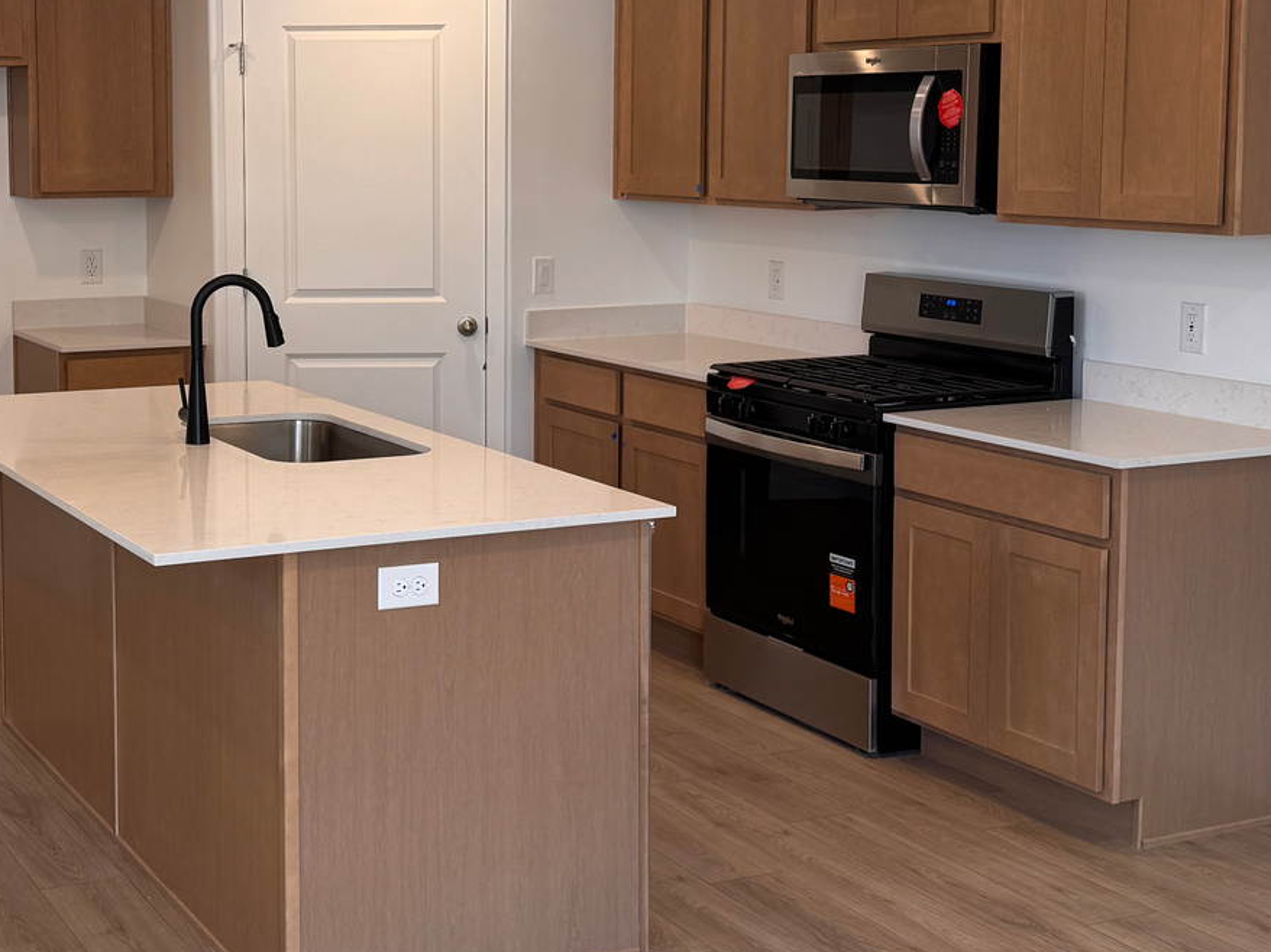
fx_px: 2056
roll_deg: +0.6
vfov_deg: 26.0
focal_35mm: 56
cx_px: 352
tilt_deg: -6.1
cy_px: 333
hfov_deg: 33.8
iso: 80
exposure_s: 1/120
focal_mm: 6.76
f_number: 1.78
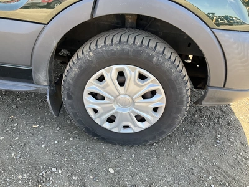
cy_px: 94
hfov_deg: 61.7
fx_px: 209
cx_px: 124
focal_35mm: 29
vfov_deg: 48.2
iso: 20
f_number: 1.8
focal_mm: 3
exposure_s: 1/122
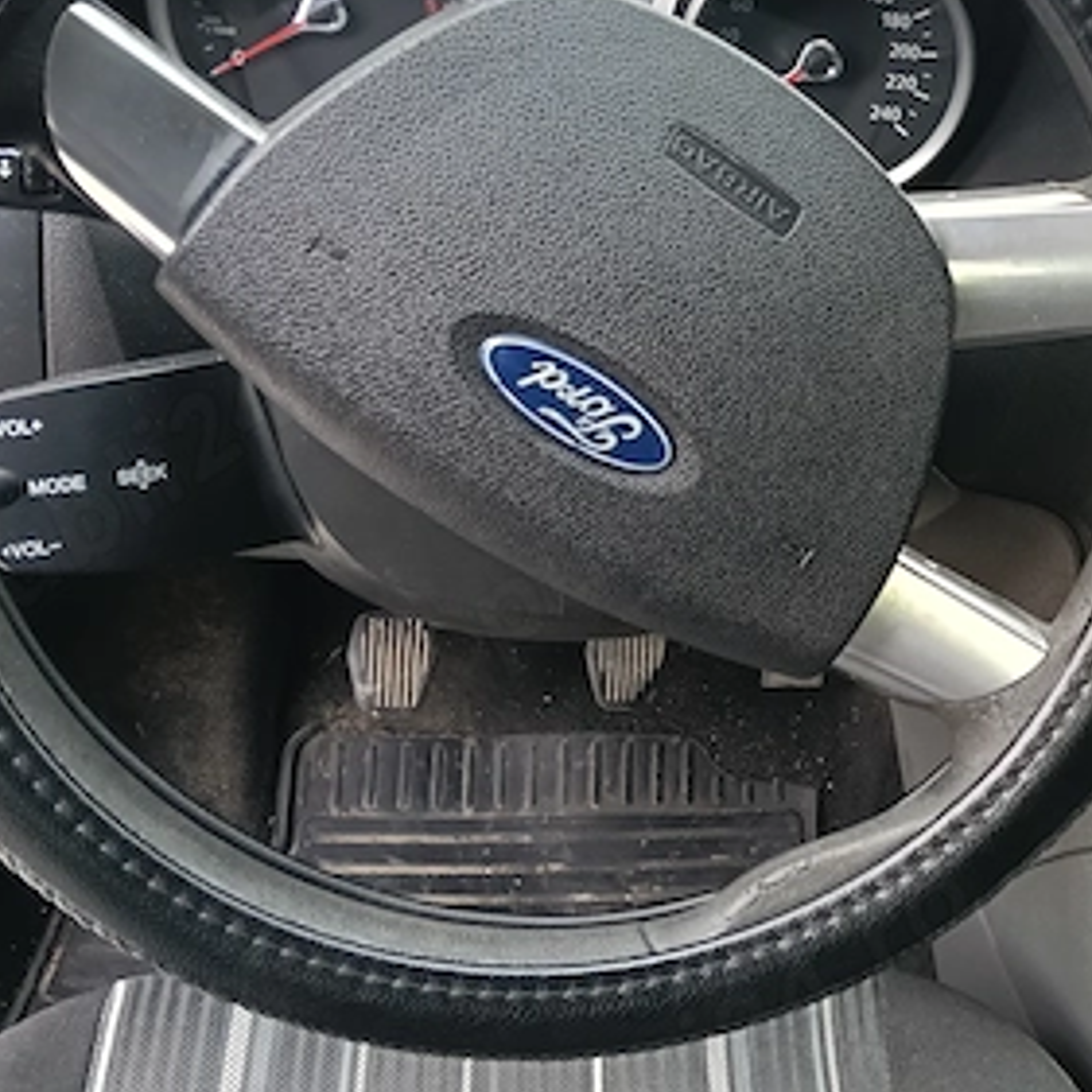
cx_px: 991
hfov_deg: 31.7
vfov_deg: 33.4
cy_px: 505
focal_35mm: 51
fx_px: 1820
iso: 250
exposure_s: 1/33.3
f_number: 1.8
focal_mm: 3.98
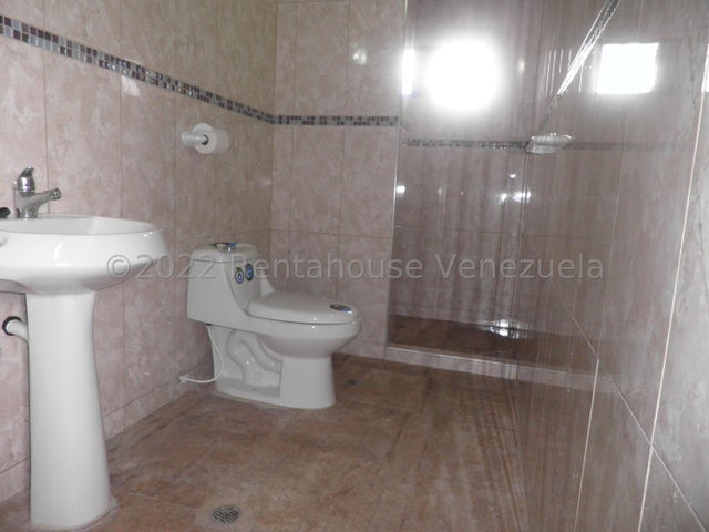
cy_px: 266
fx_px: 492
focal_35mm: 24
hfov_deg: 71.6
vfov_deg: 56.8
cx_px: 354
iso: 160
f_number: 3.3
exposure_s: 1/30
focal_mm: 4.3
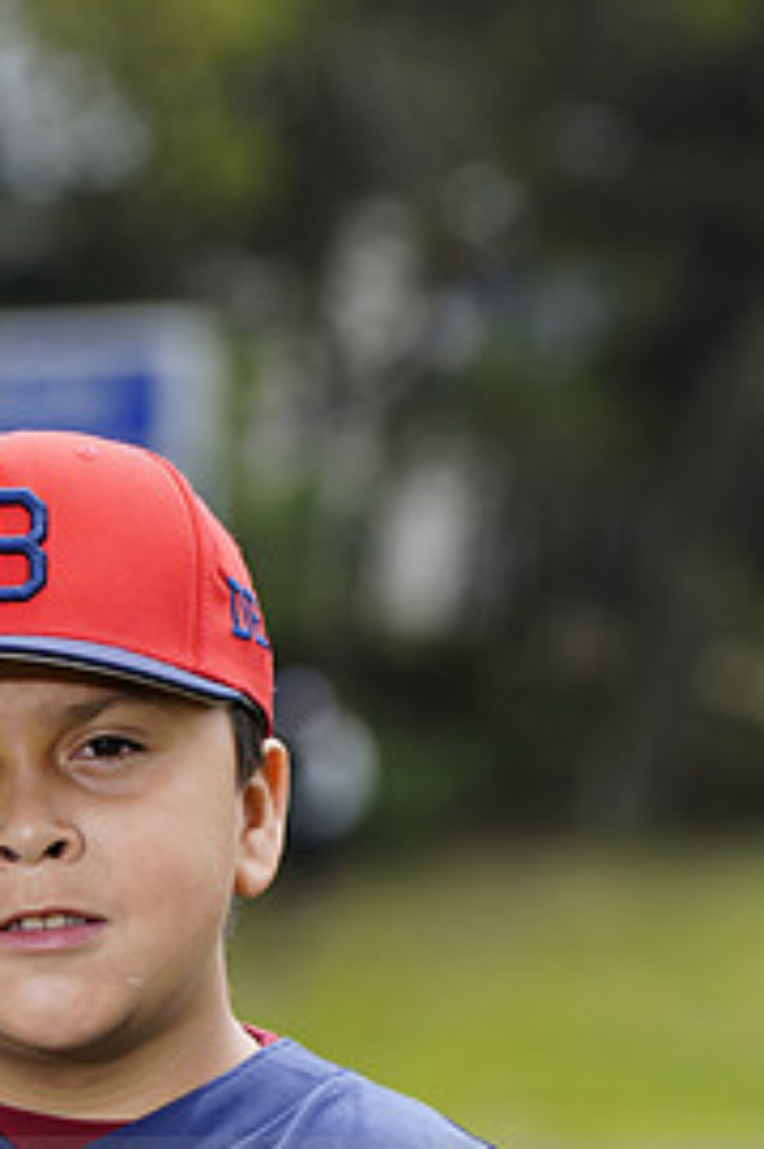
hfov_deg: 3.2
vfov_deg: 4.8
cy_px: 1196
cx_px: 79
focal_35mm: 432
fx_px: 13769
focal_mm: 200
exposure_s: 1/250
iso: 100
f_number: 6.3
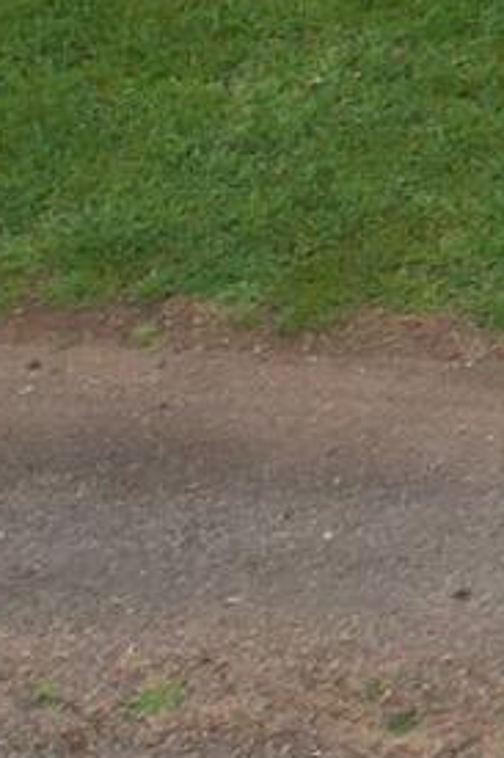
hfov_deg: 4.2
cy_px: -1502
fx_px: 5046
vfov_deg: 7.5
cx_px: 3258
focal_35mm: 240
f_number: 2.8
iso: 110
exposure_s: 1/500
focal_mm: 8.38
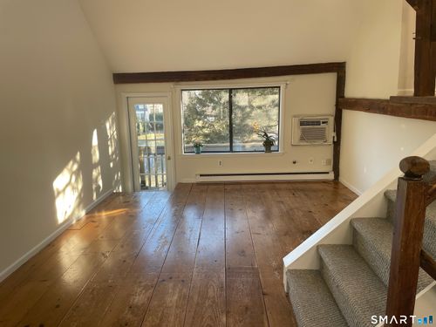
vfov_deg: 53.1
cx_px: 218
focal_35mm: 26
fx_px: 327
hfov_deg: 67.3
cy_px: 164
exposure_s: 1/121
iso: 80
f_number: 1.6
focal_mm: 4.2
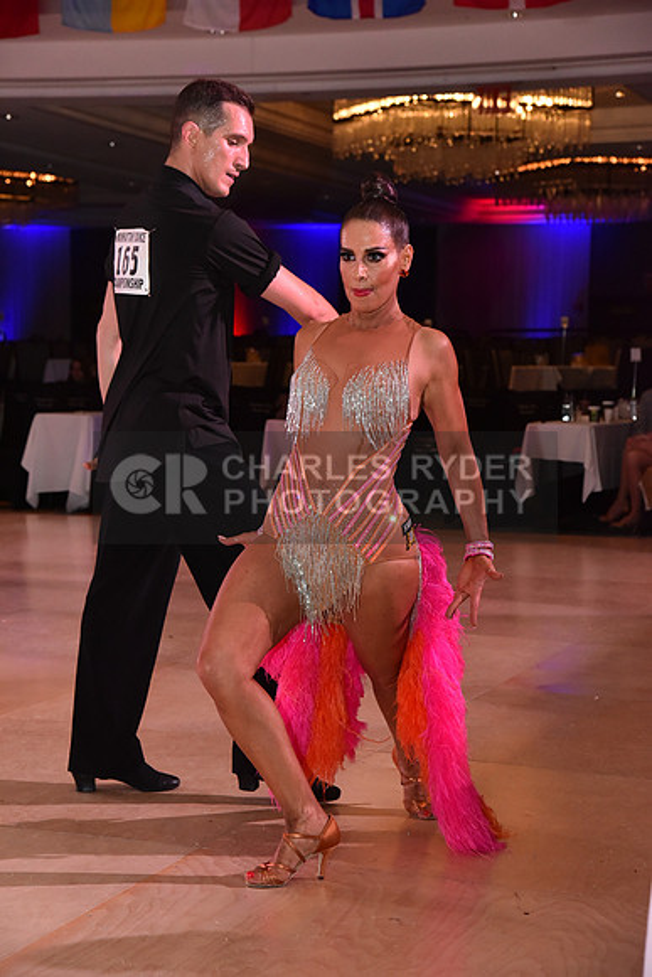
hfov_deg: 18.2
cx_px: 326
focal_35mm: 75
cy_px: 488
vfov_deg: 27.0
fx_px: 2036
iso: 2500
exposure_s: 1/320
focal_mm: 75
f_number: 7.1
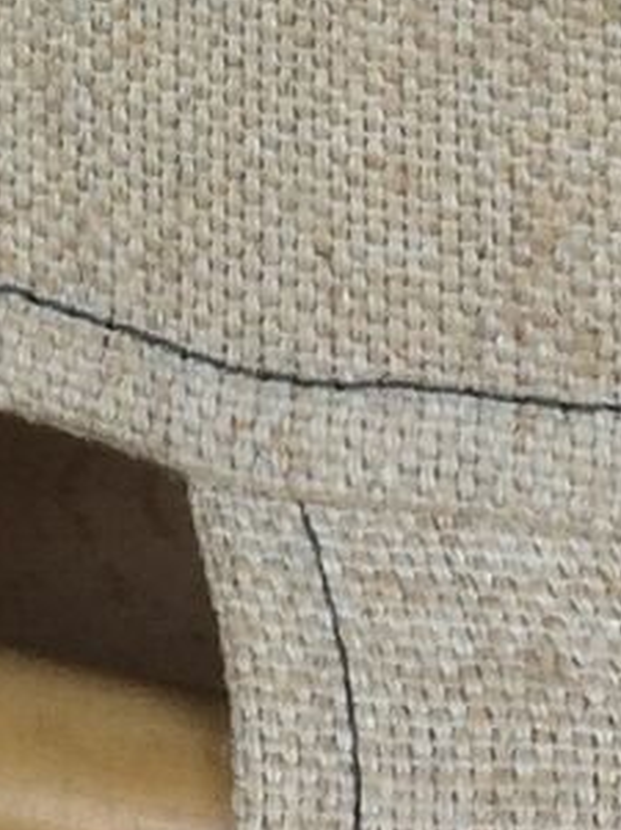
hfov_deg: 7.7
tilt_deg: -16.8
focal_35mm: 193
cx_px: 141
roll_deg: +3.2
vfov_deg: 9.7
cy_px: -662
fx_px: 4626
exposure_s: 1/100
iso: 50
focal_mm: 4.15
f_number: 2.2
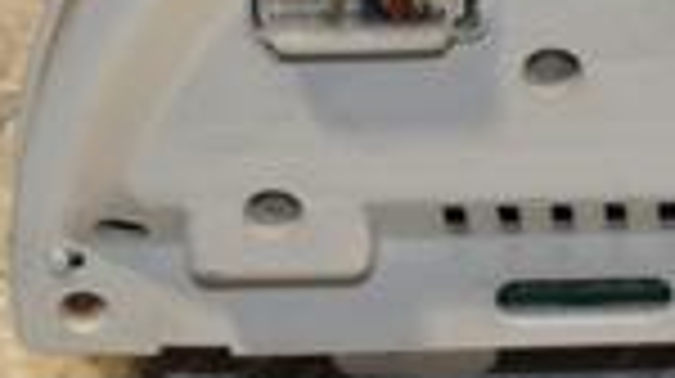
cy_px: -94
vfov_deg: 5.0
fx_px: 4273
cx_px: 1161
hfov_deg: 8.7
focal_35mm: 239
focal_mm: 38
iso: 800
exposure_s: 1/200
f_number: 8
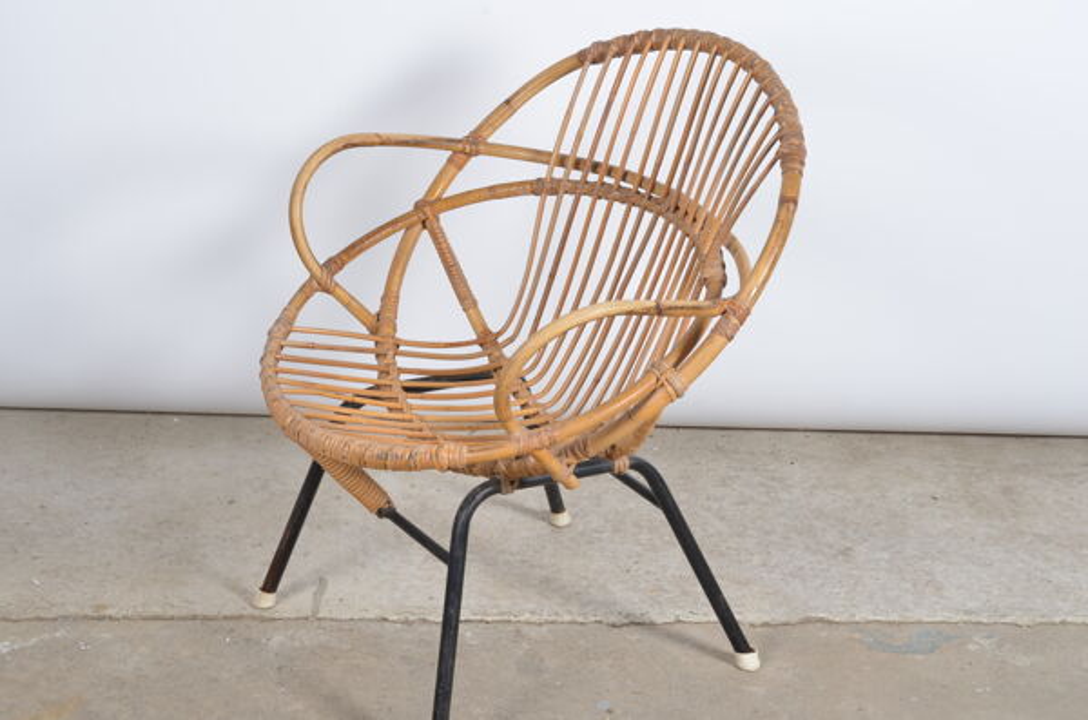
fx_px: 2261
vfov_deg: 18.1
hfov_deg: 27.1
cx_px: 544
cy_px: 360
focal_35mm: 75
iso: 100
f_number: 11
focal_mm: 50
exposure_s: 1/125
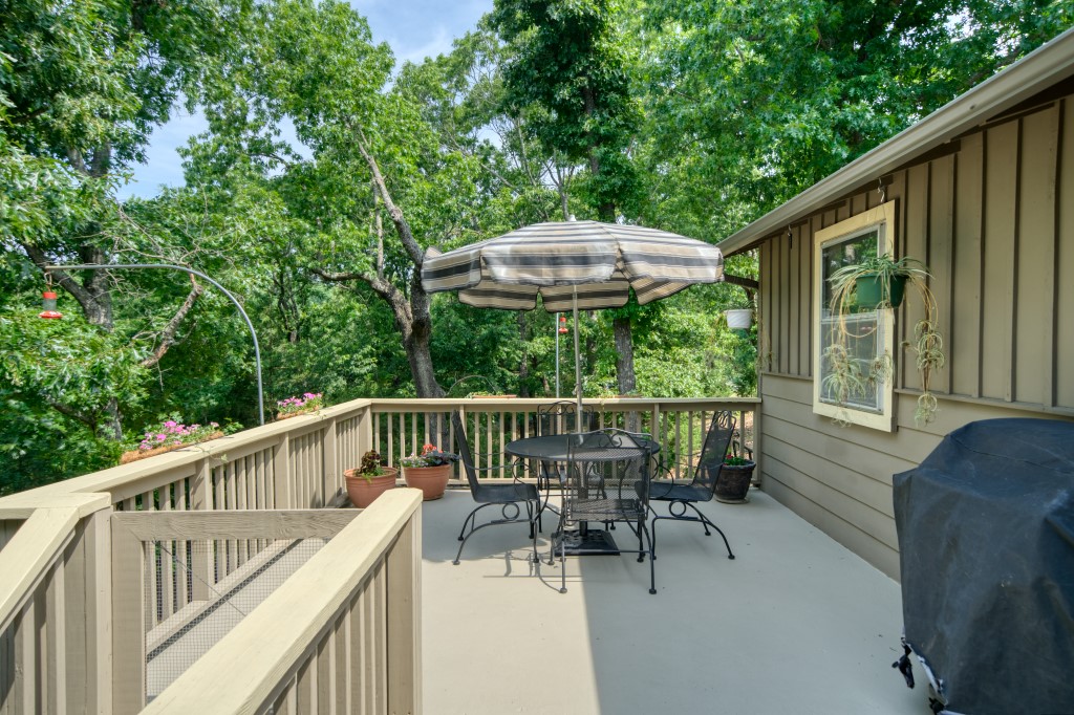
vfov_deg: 59.5
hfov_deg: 81.2
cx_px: 537
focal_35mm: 21
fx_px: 626
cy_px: 358
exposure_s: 1/60
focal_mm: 21
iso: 125
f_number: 4
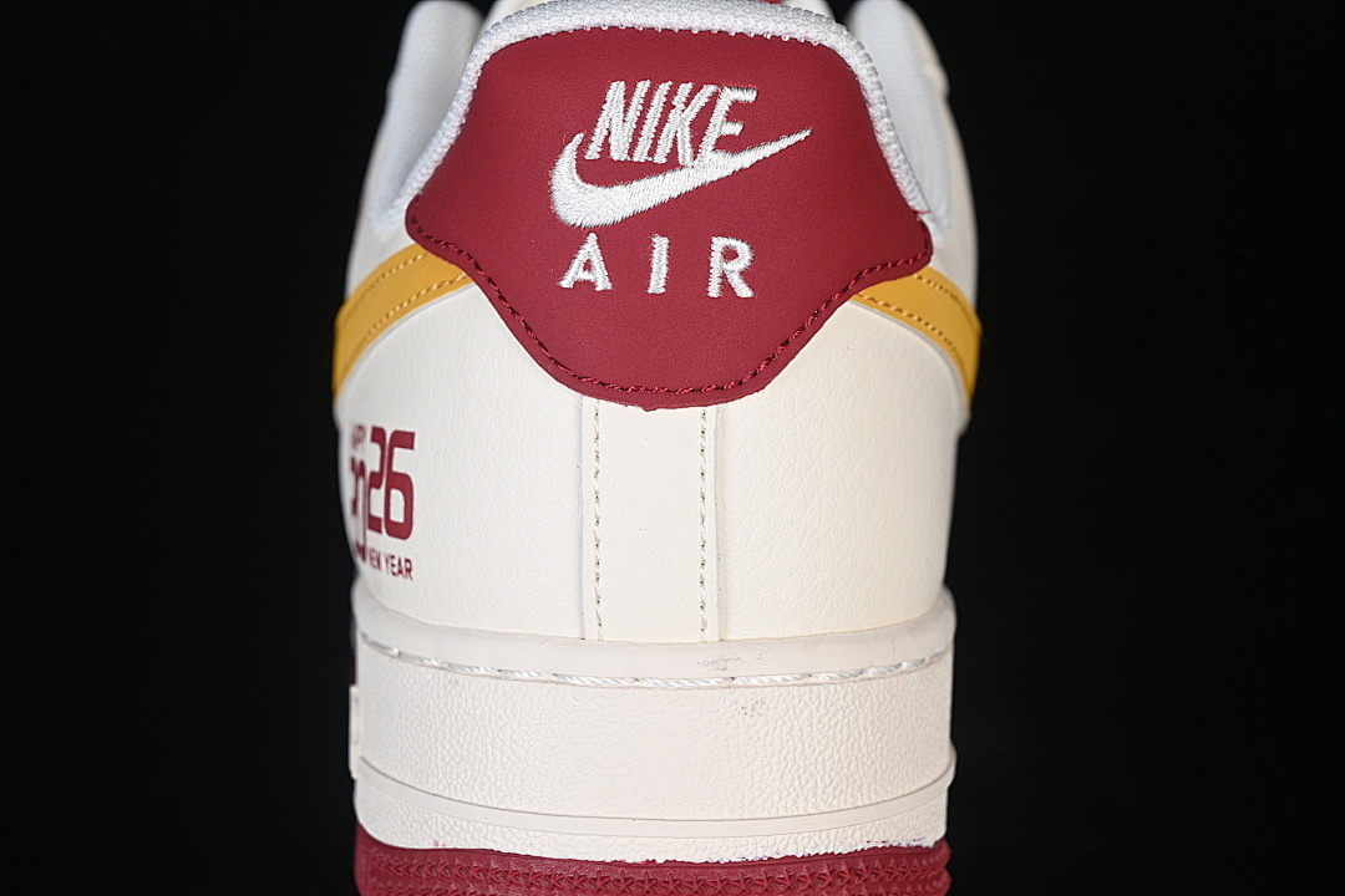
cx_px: 672
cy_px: 448
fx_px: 2802
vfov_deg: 18.2
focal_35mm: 75
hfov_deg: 27.0
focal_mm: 50
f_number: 7.1
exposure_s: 1/80
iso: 160
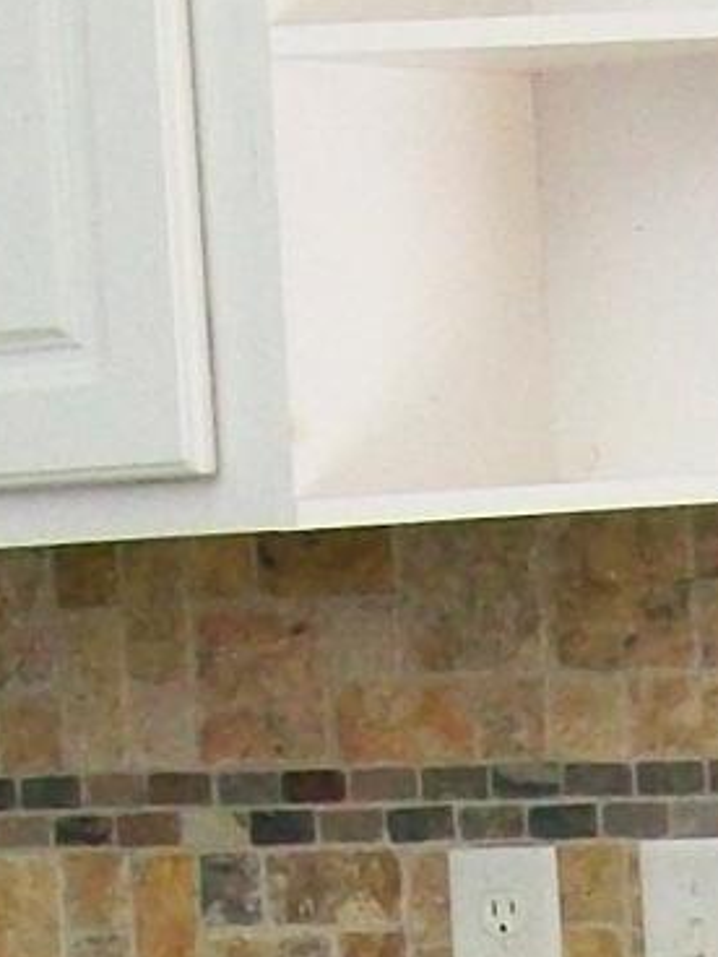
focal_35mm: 185
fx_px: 5116
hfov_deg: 8.0
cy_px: 1753
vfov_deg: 10.1
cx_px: 3
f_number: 2.7
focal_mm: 6.1
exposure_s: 1/125
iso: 380
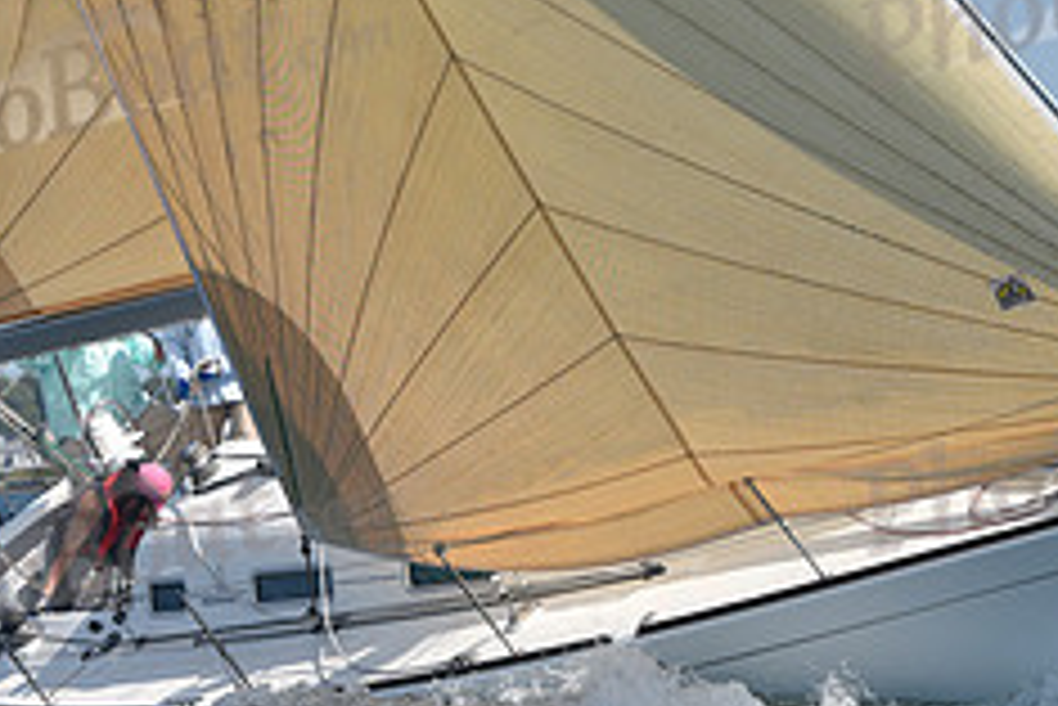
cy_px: 268
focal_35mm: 345
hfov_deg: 6.0
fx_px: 10145
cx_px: 630
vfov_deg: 4.0
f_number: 5
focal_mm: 140
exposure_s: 1/1000
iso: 250
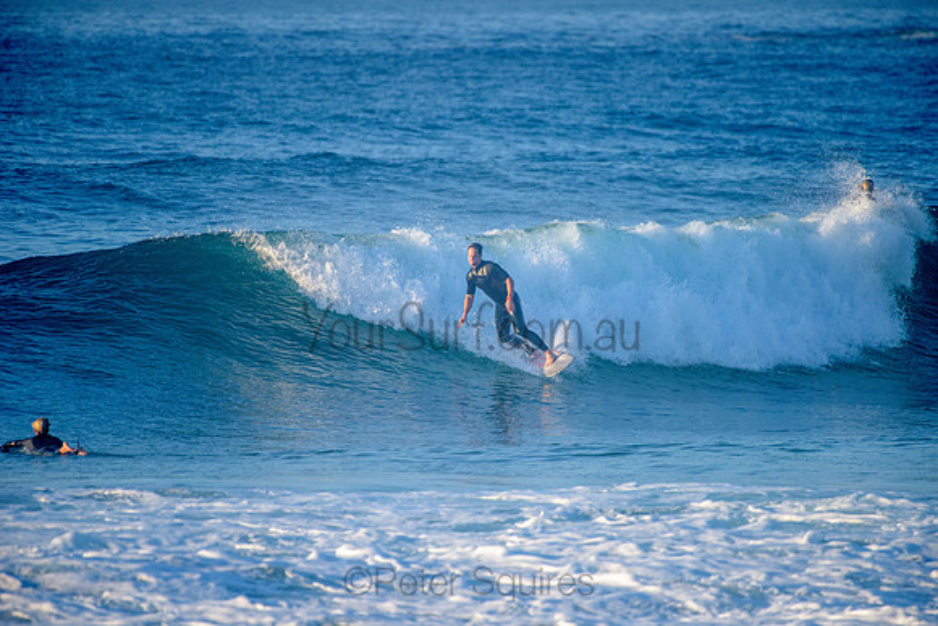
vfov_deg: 2.8
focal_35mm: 500
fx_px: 13030
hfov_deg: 4.1
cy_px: 313
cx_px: 469
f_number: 5.6
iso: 500
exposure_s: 1/2000
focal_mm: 500
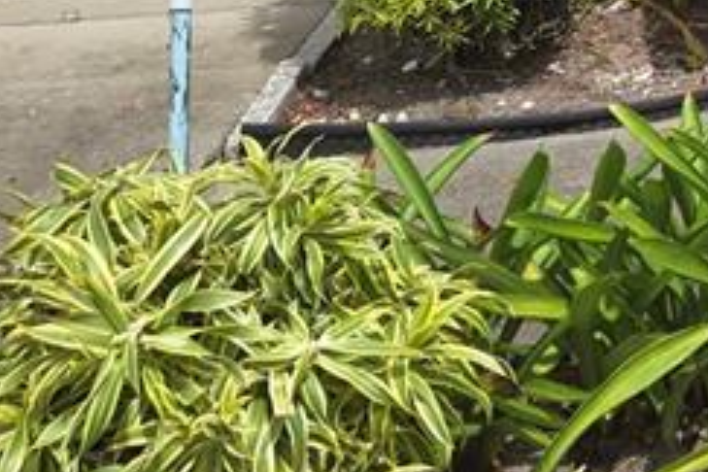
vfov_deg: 12.5
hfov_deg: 17.3
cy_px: -341
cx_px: 1189
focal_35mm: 101
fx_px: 1986
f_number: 1.8
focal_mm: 5.4
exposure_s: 1/2099
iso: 25
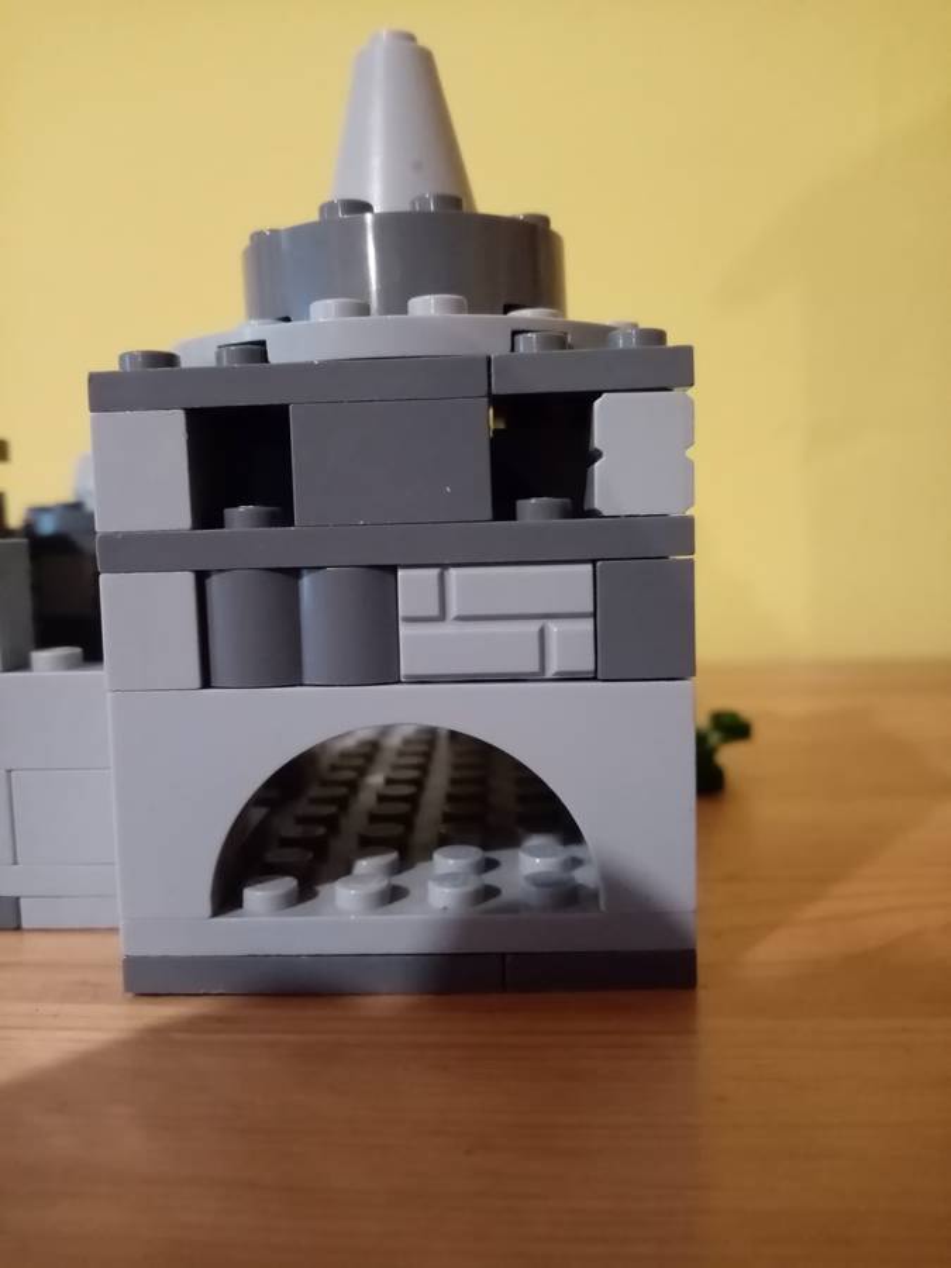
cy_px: 634
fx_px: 952
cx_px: 476
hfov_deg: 53.1
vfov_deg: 67.3
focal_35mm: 26
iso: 1337
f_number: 1.8
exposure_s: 1/16.7
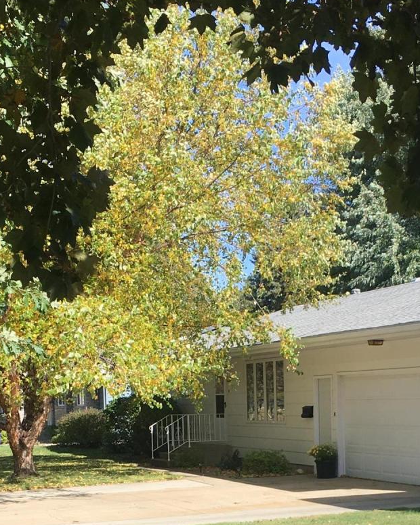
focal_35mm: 73
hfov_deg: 20.9
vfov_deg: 24.9
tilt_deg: -1.2
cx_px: 241
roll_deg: +2.2
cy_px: 516
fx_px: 1135
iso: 25
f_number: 2.2
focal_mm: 4.15
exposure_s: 1/761
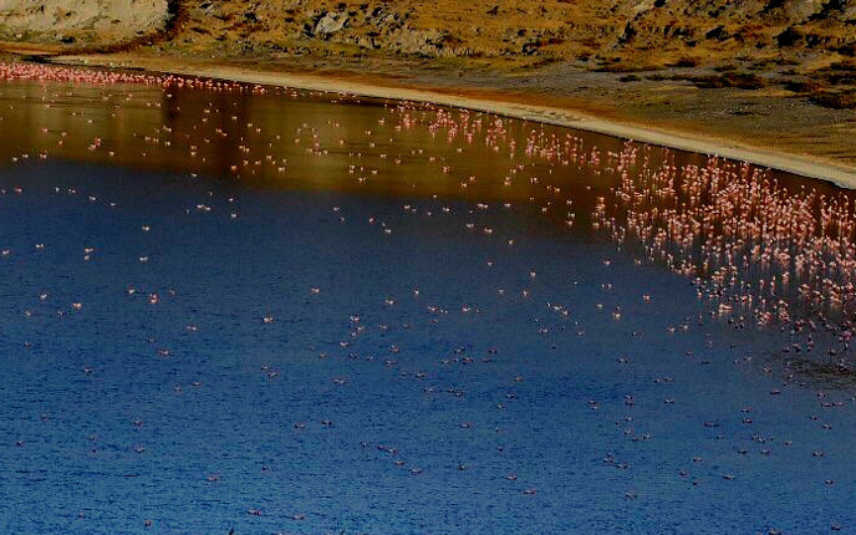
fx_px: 5809
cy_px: 358
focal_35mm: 249
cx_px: 647
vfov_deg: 5.3
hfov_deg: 8.4
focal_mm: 70
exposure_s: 1/1000
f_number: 8
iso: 720
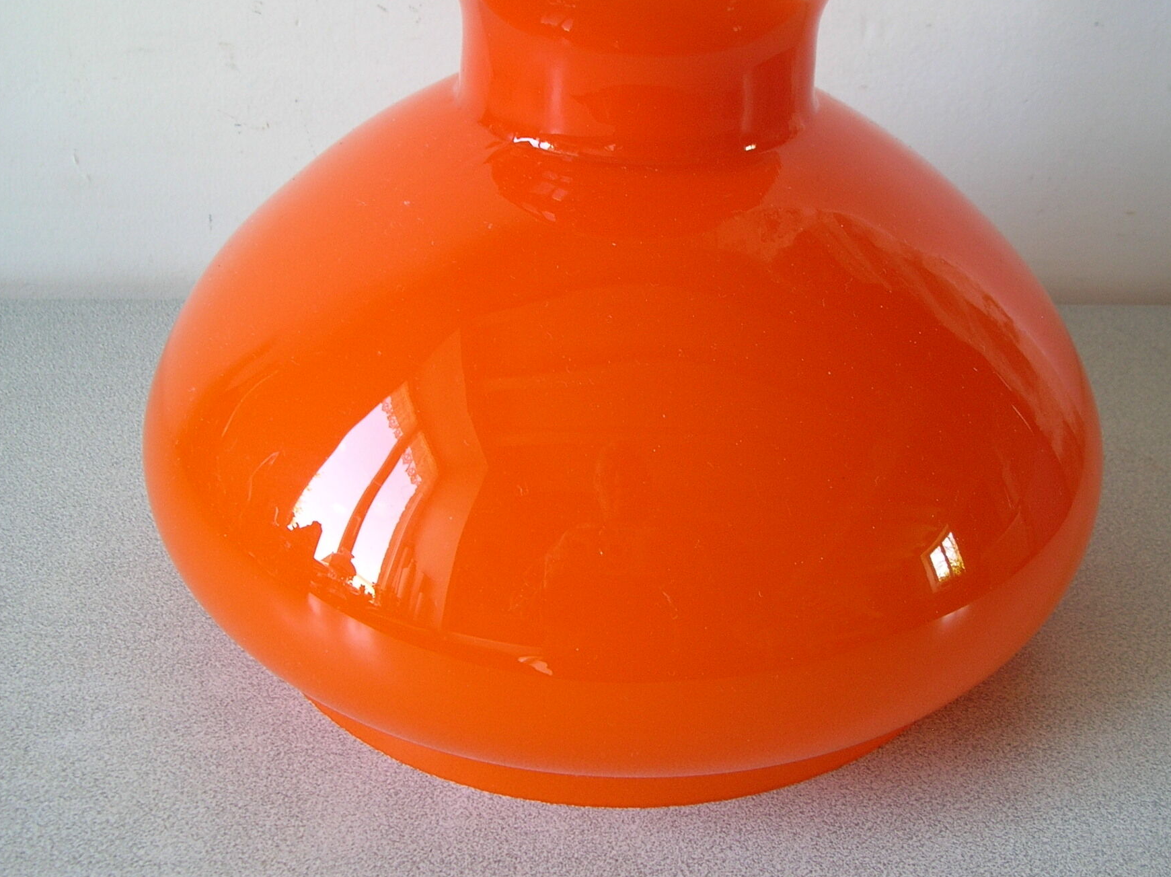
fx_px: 1555
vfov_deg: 31.3
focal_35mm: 46
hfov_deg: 41.2
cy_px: 308
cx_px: 634
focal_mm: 5.8
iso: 50
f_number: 2.8
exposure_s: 1/11.6
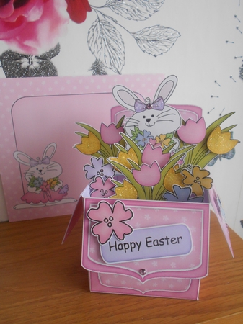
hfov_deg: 46.8
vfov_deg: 60.0
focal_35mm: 30
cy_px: 162
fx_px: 281
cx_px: 122
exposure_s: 1/20
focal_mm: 5.1
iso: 400
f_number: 3.4
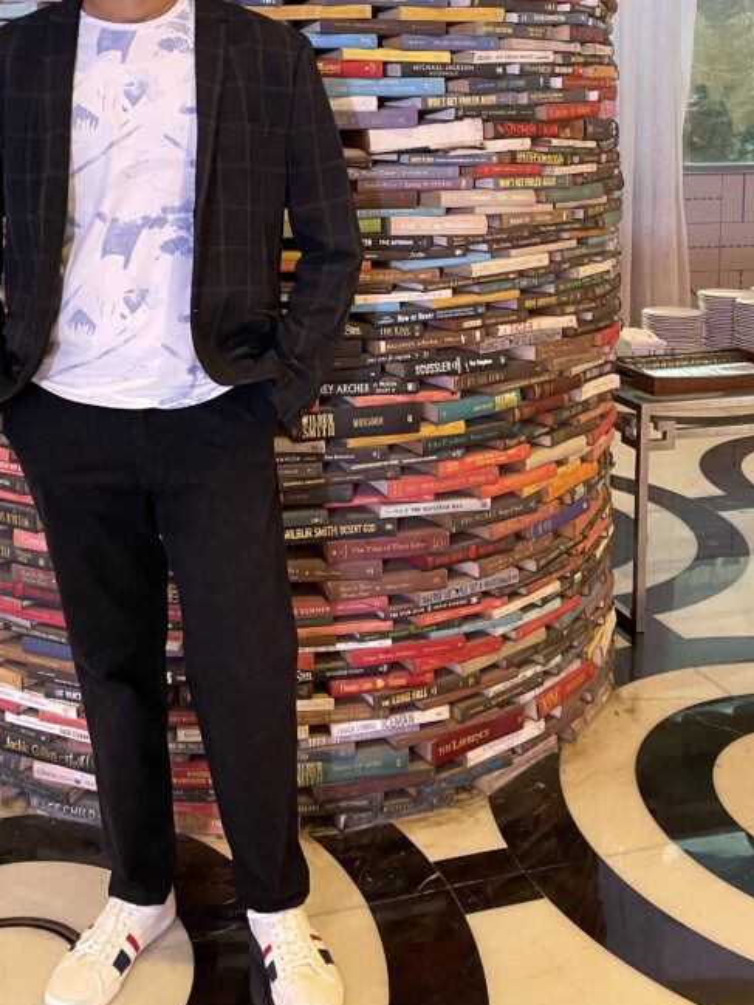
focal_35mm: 41
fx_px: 1190
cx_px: 334
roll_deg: -0.1
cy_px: 273
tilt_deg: -6.3
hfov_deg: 35.1
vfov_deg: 44.5
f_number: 1.6
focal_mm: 4.2
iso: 400
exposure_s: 1/50
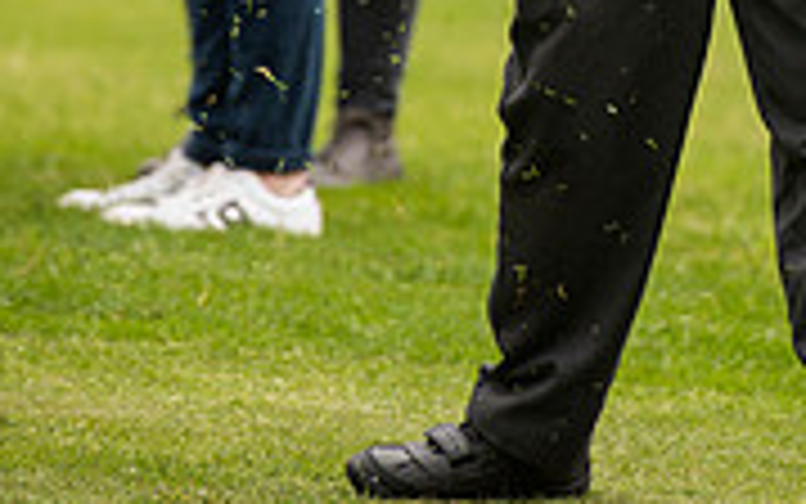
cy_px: -360
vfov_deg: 2.6
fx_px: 11250
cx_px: 558
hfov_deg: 4.1
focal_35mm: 512
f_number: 4.5
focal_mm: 200
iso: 400
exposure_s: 1/640
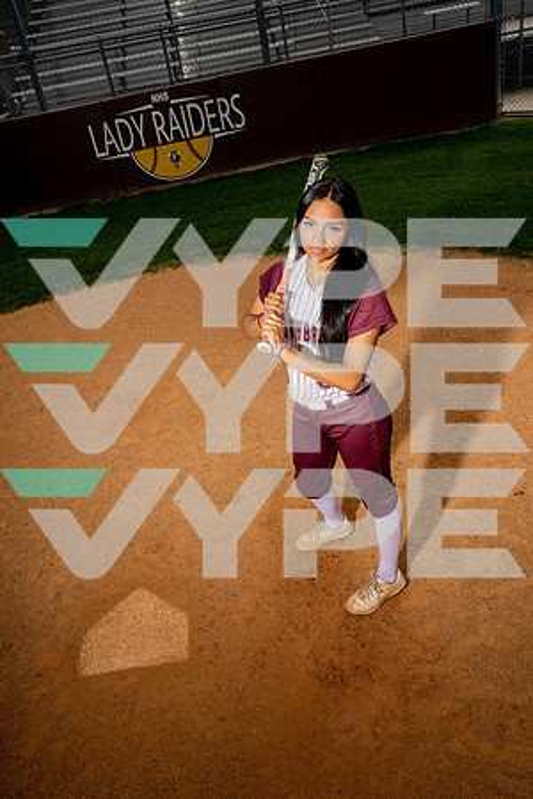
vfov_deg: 60.3
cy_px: 400
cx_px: 266
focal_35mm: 31
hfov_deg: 42.3
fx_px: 688
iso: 100
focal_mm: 31
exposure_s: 1/250
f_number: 16
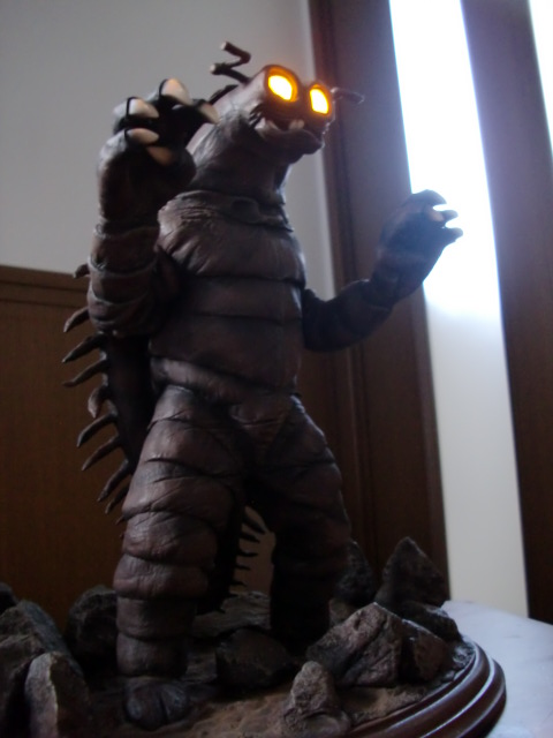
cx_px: 276
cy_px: 369
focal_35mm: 36
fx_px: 767
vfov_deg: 51.4
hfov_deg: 39.7
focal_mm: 6.3
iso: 400
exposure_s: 1/3.33
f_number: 2.8
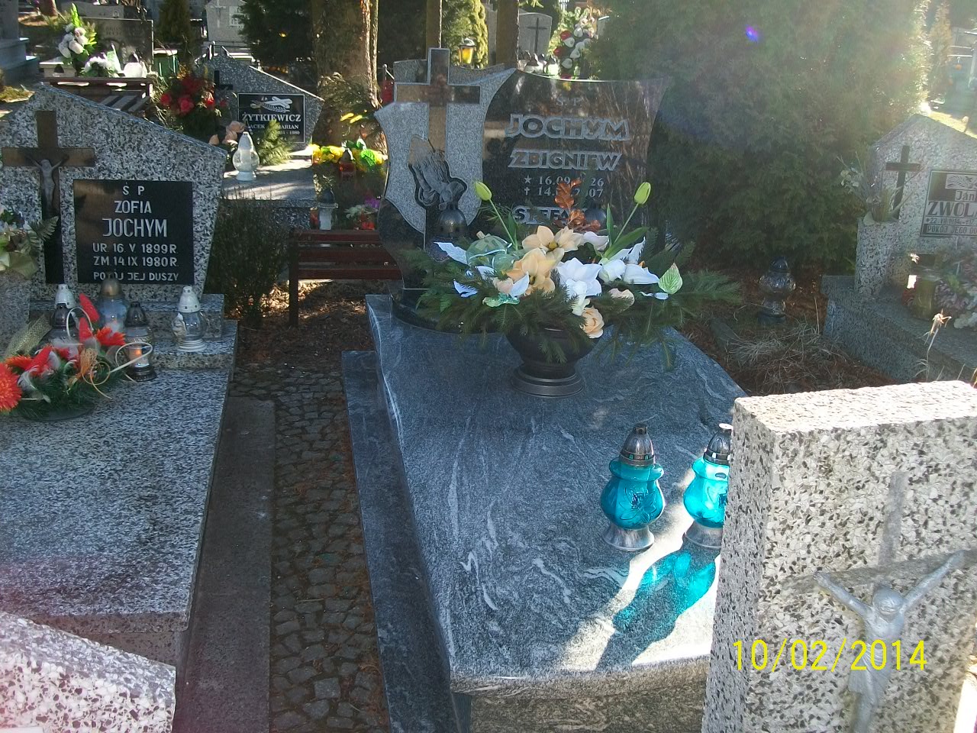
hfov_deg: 51.4
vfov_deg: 39.7
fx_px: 1016
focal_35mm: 36
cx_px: 488
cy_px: 366
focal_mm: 6
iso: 80
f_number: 2.7
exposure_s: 1/250
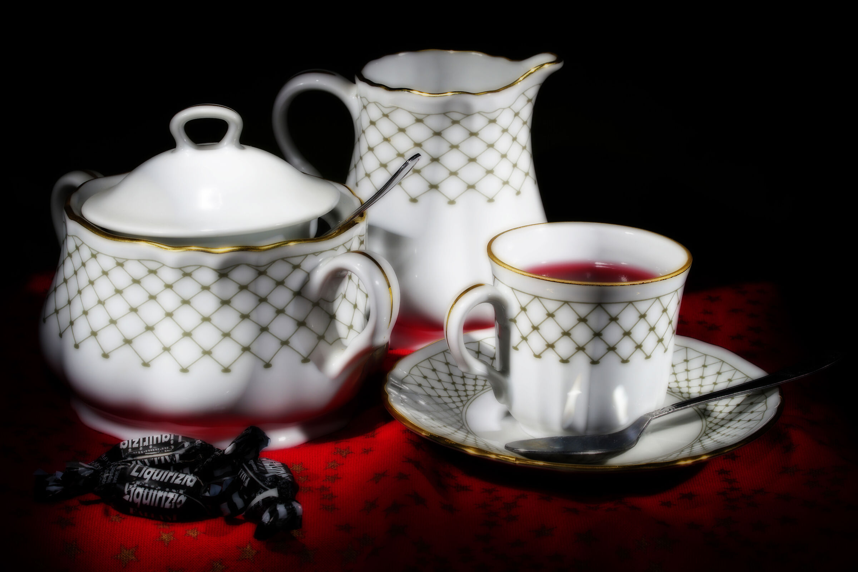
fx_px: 2431
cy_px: 286
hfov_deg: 20.0
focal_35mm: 102
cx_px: 429
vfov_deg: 13.4
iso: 100
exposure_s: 10
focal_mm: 68
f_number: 16
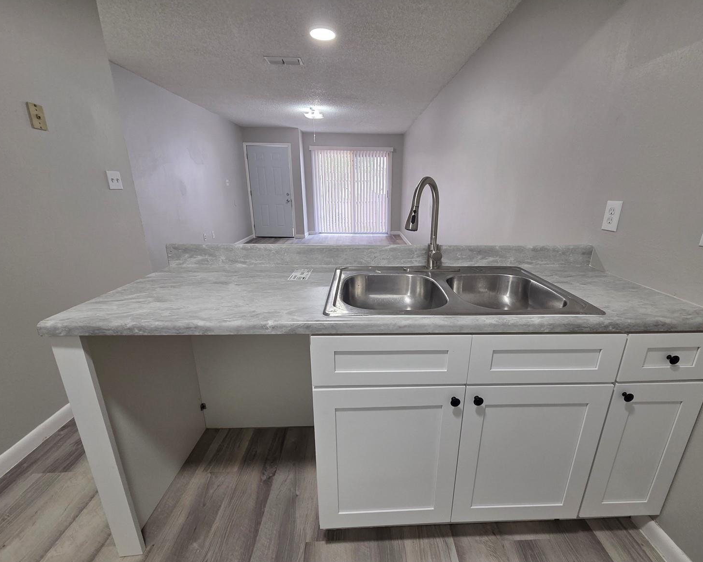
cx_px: 375
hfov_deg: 100.6
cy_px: 285
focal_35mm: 14
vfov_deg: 88.0
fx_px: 291
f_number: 2.2
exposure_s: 1/60
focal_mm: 2.2
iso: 160
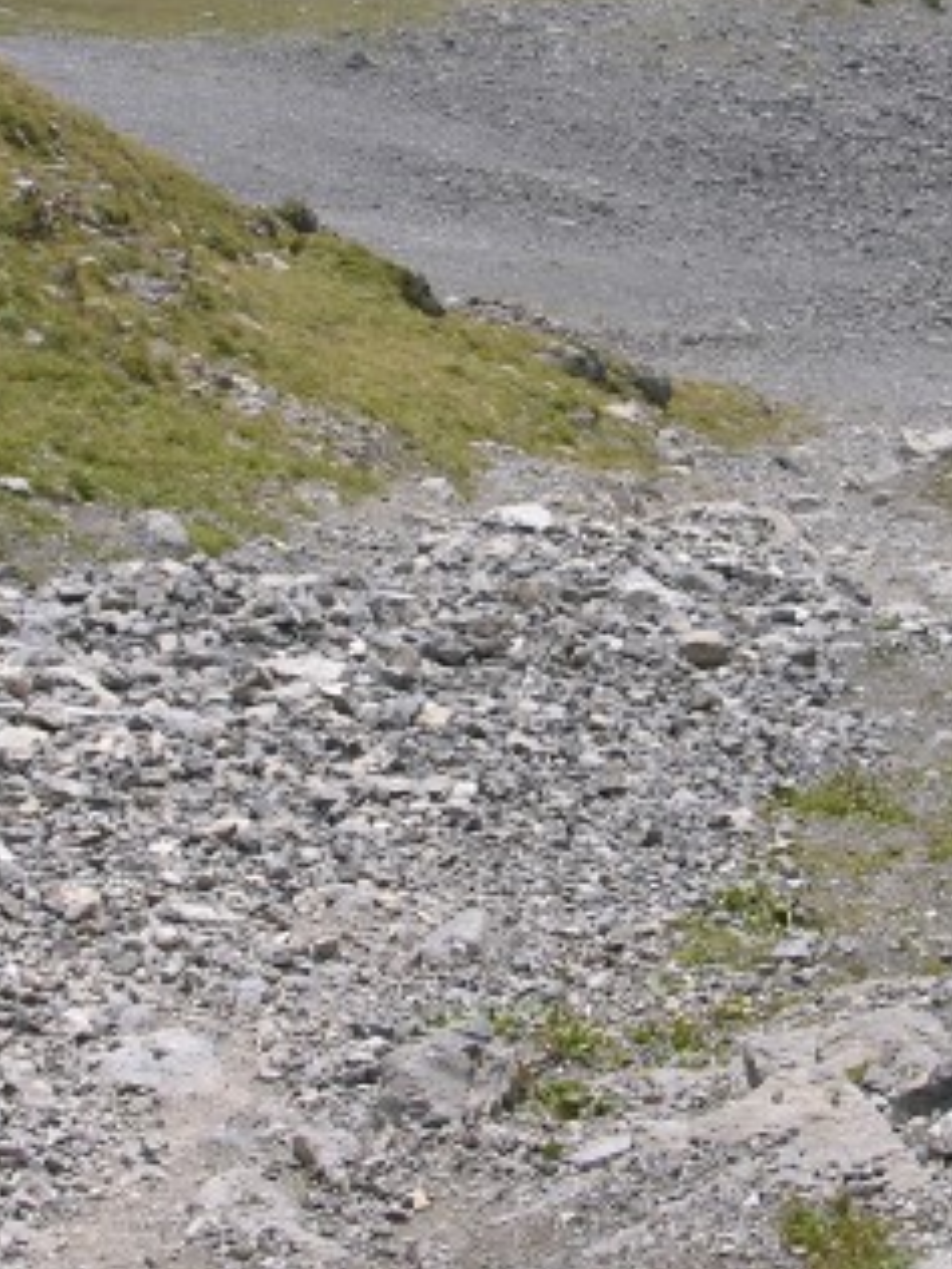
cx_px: 607
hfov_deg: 17.3
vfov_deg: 23.0
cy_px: 502
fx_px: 3117
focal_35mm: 85
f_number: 5.6
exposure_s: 1/290
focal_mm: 8.9
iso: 50
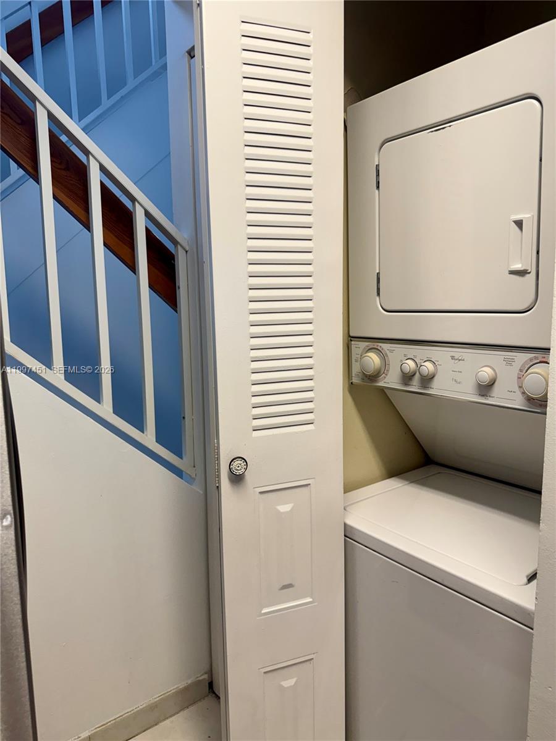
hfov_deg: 56.8
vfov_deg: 71.6
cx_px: 278
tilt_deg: -8.1
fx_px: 514
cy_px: 370
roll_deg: -0.3
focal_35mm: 24
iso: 100
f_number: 1.78
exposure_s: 1/120
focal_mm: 6.76
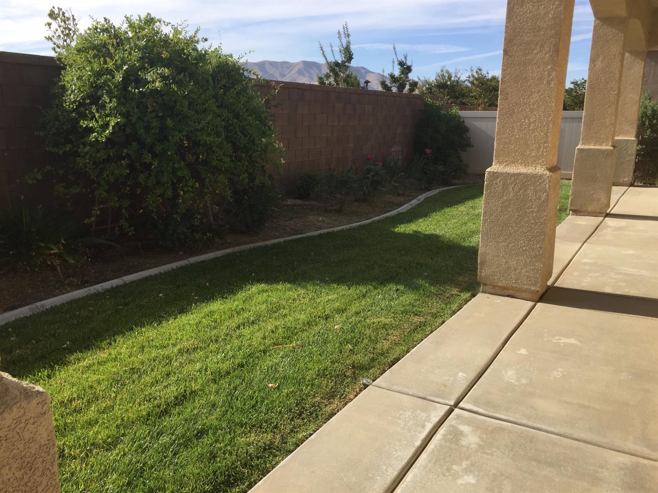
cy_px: 246
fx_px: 551
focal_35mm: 29
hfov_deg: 61.7
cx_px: 329
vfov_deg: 48.2
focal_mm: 4.15
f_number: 2.2
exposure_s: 1/1412
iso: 32
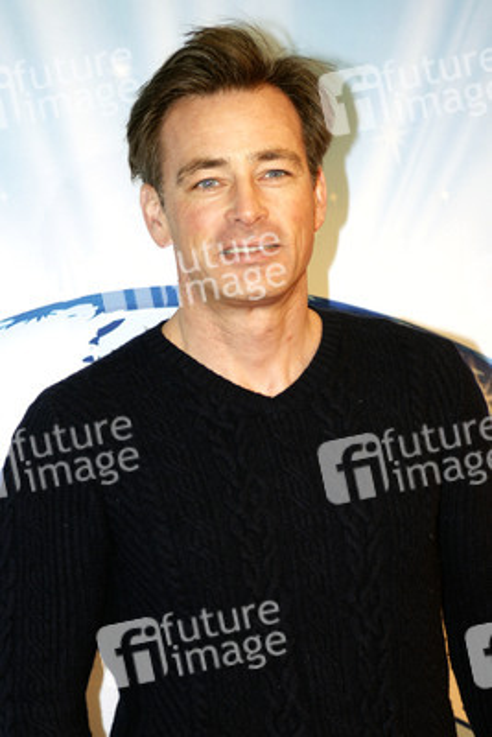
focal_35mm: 165
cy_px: 368
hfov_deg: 8.3
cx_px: 246
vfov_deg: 12.4
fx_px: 3379
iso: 200
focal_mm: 110
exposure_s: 1/100
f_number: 5
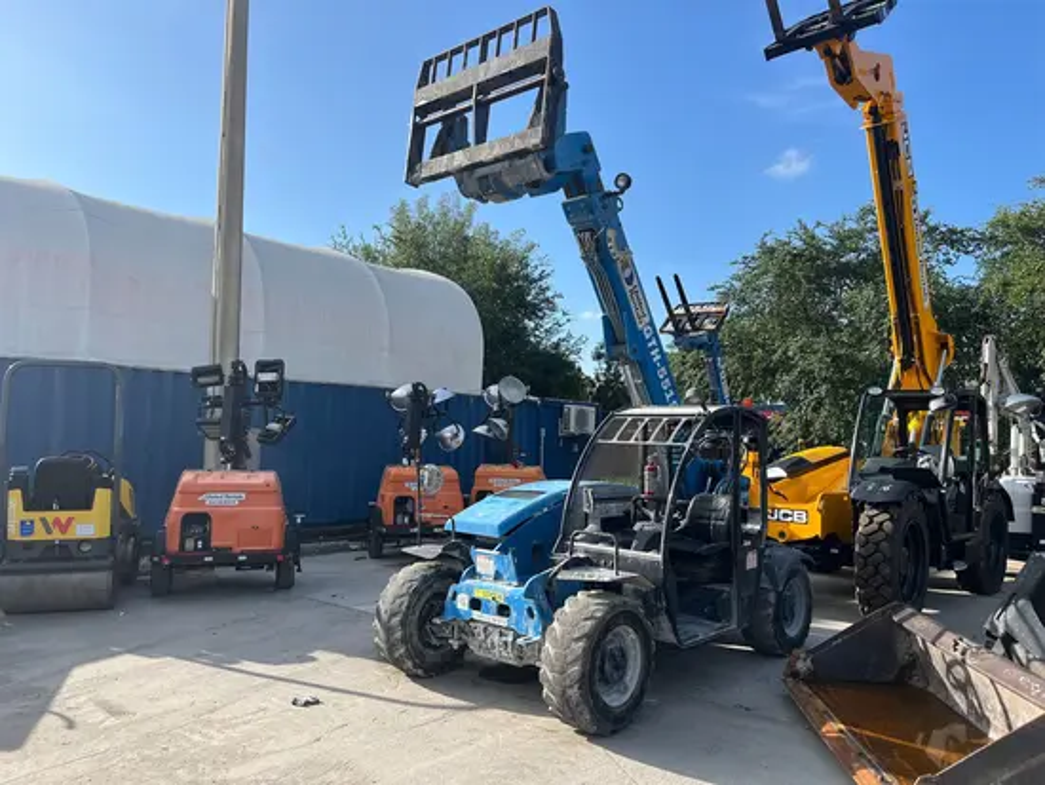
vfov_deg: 53.1
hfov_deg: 67.3
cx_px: 522
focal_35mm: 26
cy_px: 392
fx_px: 785
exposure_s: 1/2410
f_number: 1.6
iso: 50
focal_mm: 5.1
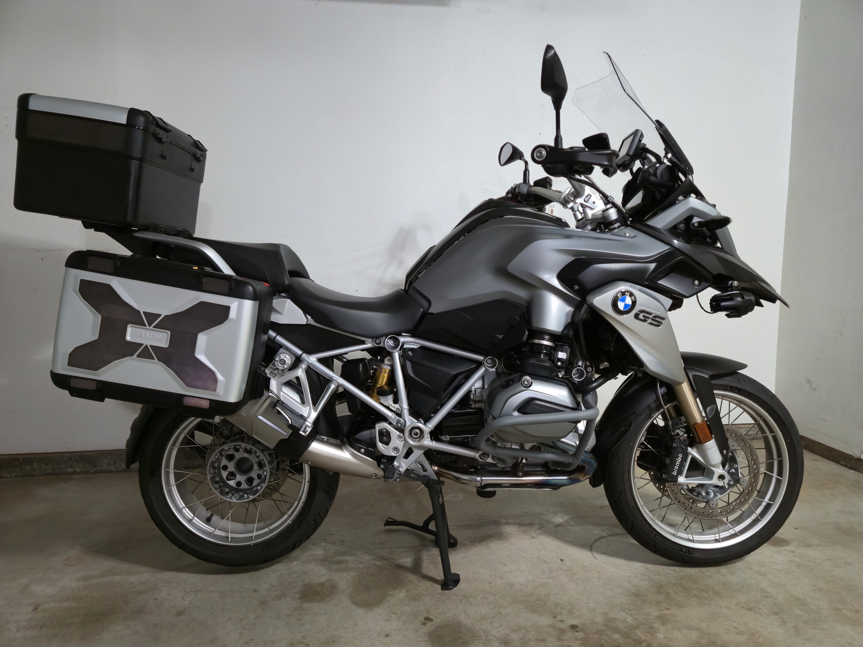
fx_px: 573
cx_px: 432
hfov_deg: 73.9
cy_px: 324
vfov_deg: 58.9
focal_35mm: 23
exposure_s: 1/40
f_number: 1.8
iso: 320
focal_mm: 5.4
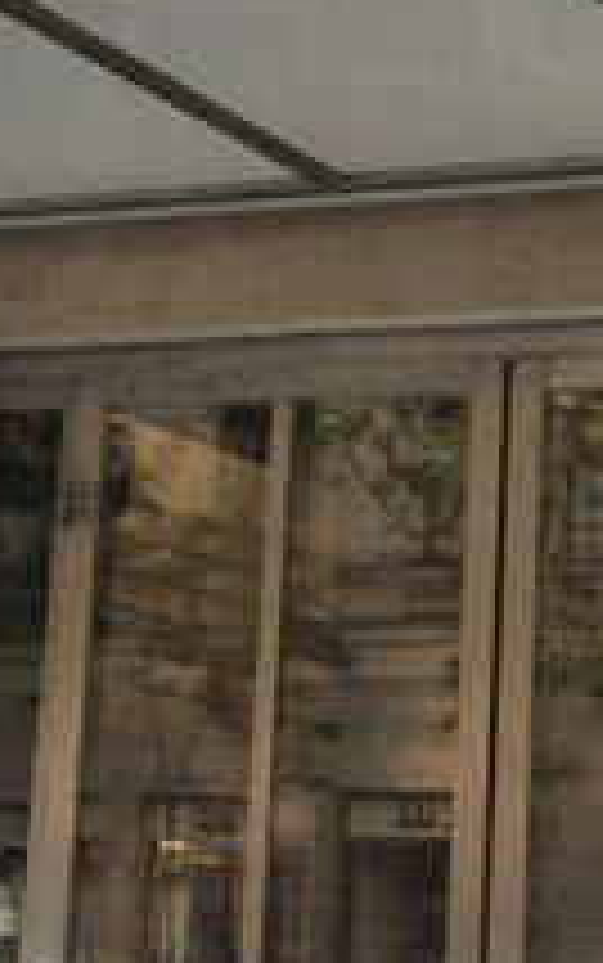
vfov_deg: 17.2
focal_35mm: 120
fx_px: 3151
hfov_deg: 10.9
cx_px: 513
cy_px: 158
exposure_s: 1/250
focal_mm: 28
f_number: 20
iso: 3200
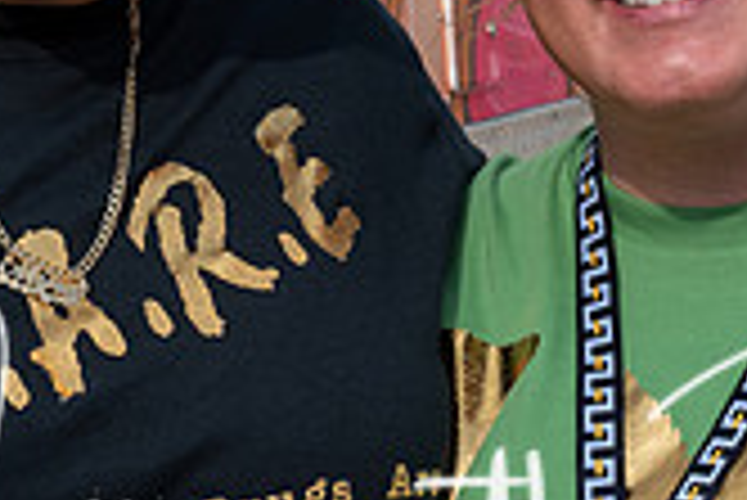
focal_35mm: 152
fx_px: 3157
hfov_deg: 13.5
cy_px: 119
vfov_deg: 9.0
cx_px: 410
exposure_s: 1/400
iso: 200
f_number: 10
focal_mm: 29
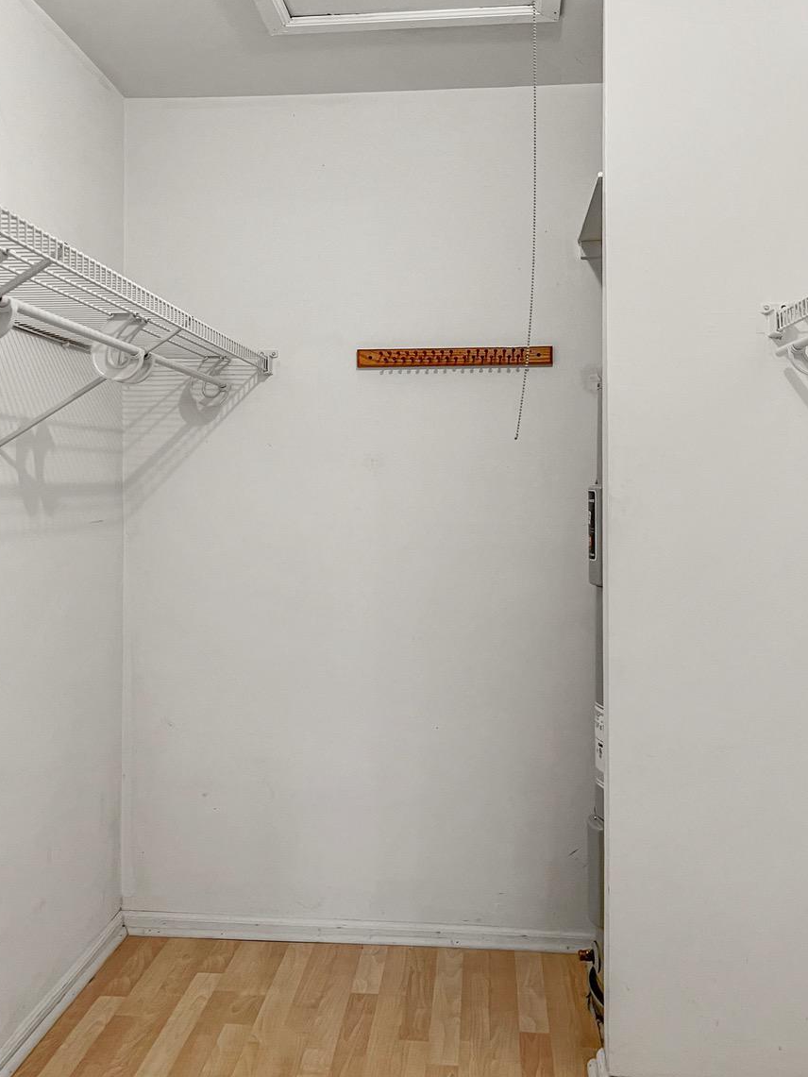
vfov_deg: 51.7
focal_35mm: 35
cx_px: 363
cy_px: 715
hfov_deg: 40.7
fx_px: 1089
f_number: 1.5
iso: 80
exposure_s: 1/60
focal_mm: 5.7
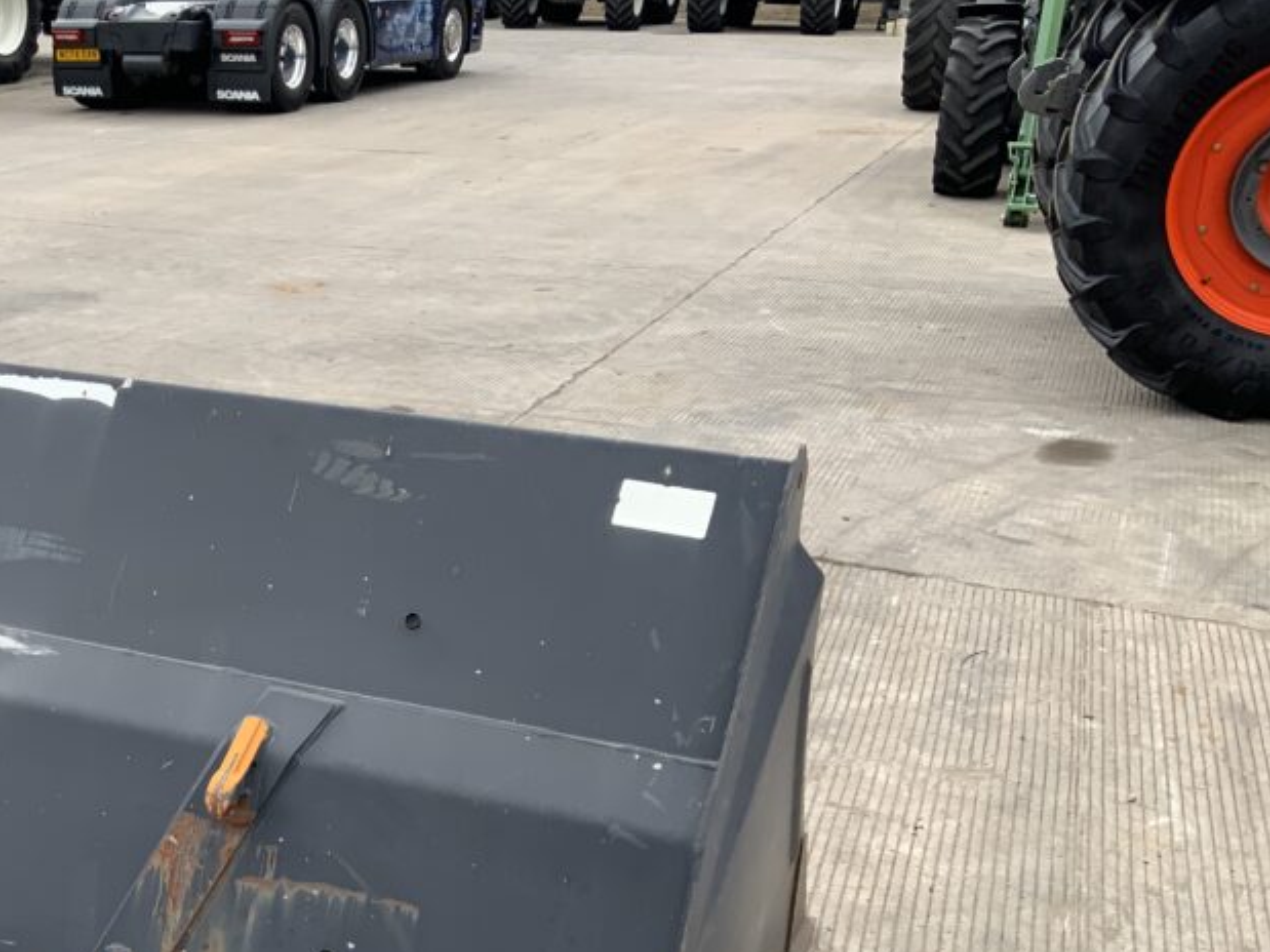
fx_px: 1761
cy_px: 685
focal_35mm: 48
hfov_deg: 38.0
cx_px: 226
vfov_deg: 29.9
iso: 16
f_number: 1.8
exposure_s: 1/457
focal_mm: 3
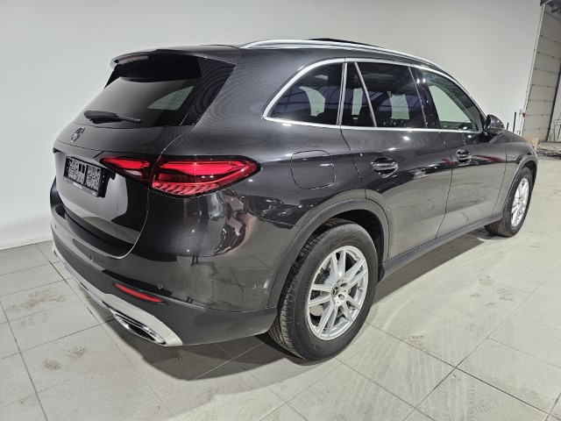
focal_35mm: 23
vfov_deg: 58.9
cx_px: 280
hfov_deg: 73.9
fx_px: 373
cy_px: 210
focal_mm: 6.3
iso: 250
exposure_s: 1/100
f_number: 1.7
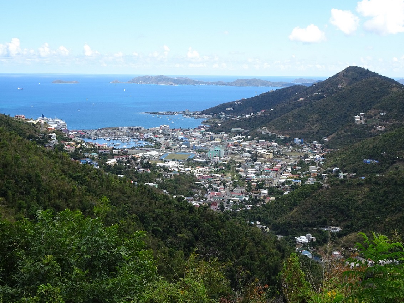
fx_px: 537
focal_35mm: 46
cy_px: 152
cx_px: 202
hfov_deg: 41.2
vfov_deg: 31.5
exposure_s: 1/320
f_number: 4.5
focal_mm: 7.87
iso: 80
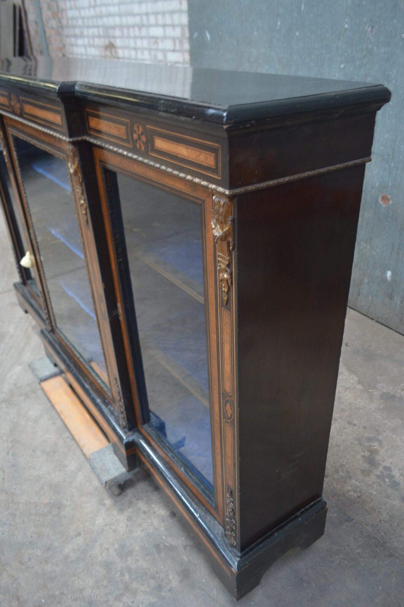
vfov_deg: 67.4
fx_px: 455
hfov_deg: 47.9
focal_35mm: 27
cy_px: 304
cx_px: 202
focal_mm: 18
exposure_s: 1/8
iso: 800
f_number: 3.5
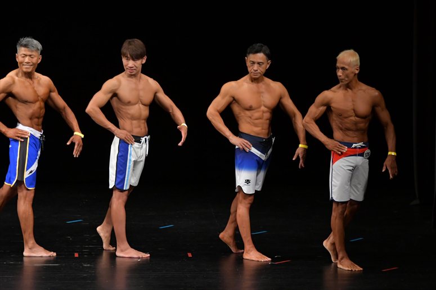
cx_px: 218
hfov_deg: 8.6
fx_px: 2905
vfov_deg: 5.7
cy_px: 145
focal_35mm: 240
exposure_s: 1/400
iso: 3200
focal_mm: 160
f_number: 5.6
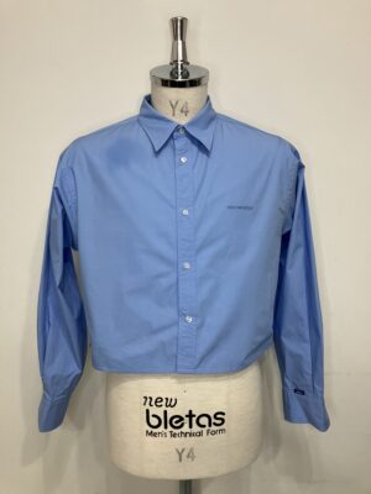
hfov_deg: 49.7
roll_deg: +0.1
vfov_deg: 63.4
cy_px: 247
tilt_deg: -12.3
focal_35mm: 28
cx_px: 186
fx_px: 400
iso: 64
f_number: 1.8
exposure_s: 1/50
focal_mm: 3.99
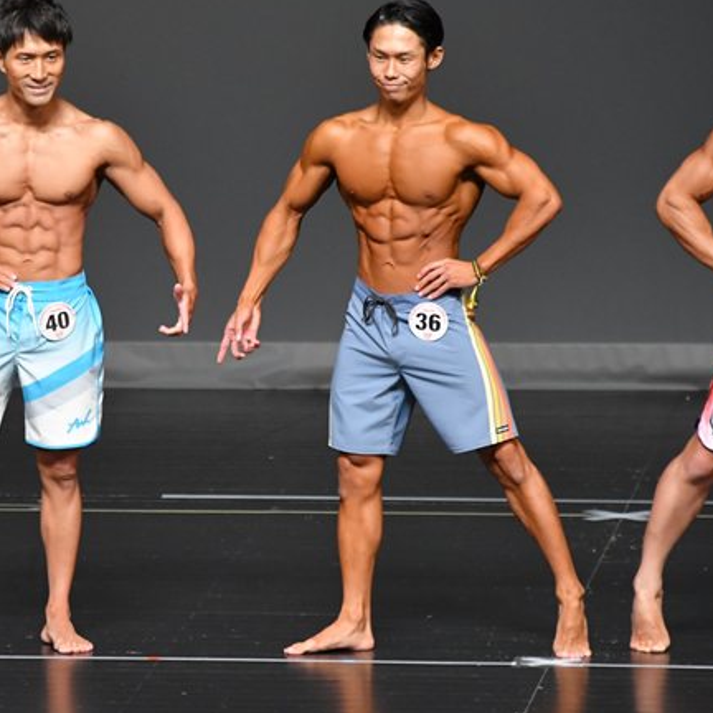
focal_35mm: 480
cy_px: 328
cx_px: 82
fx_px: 11186
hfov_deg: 3.6
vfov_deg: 3.7
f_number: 5.6
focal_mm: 210
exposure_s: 1/400
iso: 2500
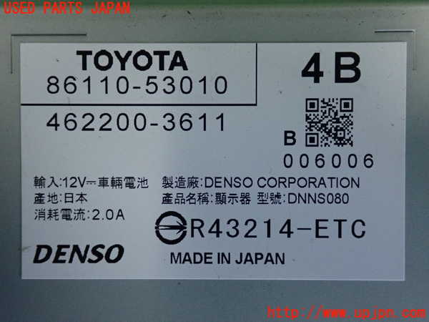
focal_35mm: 47
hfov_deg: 40.4
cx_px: 214
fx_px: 582
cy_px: 161
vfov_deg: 30.9
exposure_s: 1/125
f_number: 3.1
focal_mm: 8.4
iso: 1250
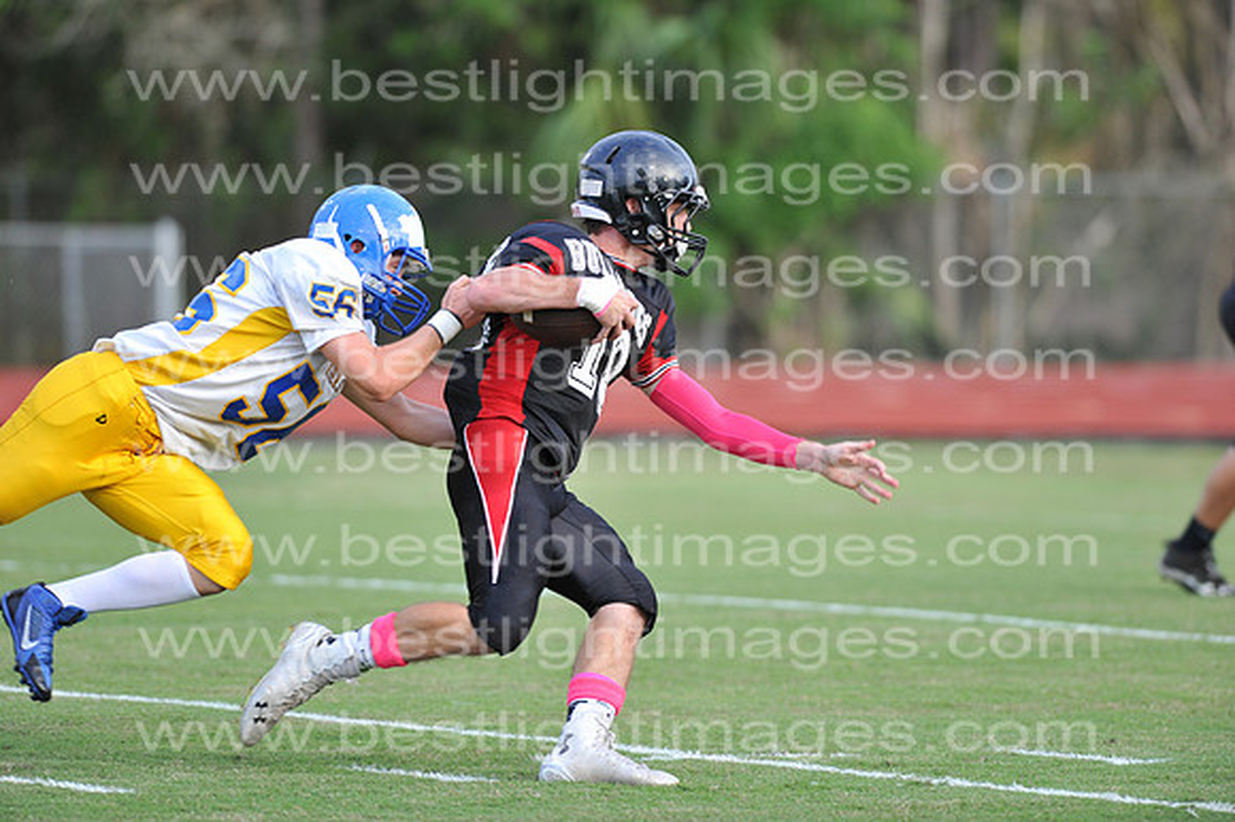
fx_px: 10285
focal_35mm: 300
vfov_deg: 4.6
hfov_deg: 6.9
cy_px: 411
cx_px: 618
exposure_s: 1/1000
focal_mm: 300
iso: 1000
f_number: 4
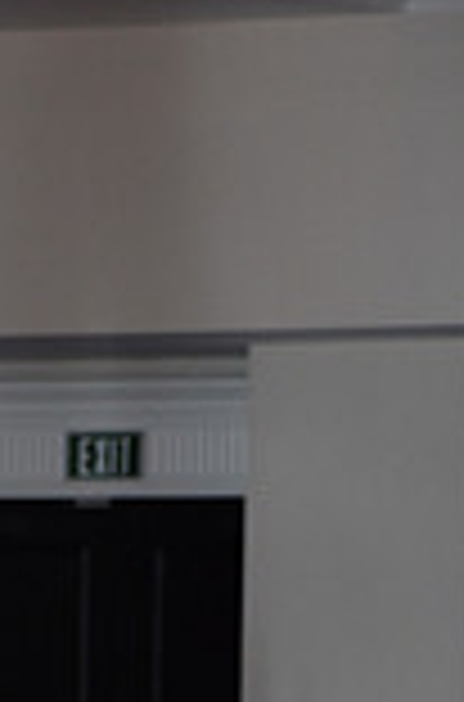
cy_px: 1094
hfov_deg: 3.0
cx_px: -268
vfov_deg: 4.6
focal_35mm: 447
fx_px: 8699
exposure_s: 1/200
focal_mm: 120
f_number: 5.6
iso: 1250
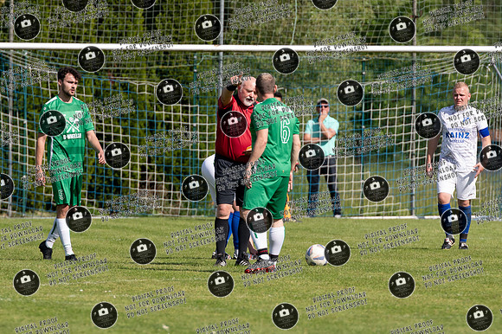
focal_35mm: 517
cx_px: 291
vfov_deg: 2.7
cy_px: 99
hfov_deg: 4.0
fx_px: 7199
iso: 160
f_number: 3.5
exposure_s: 1/1600
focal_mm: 200
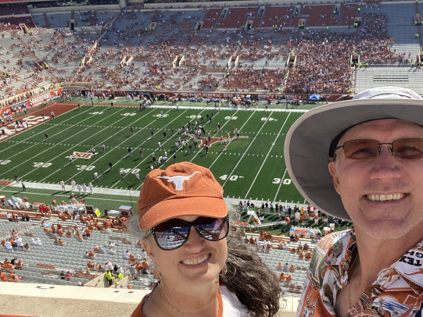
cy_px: 177
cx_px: 244
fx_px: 416
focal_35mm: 34
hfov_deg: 53.7
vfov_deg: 41.7
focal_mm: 2.71
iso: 25
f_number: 2.2
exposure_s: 1/520
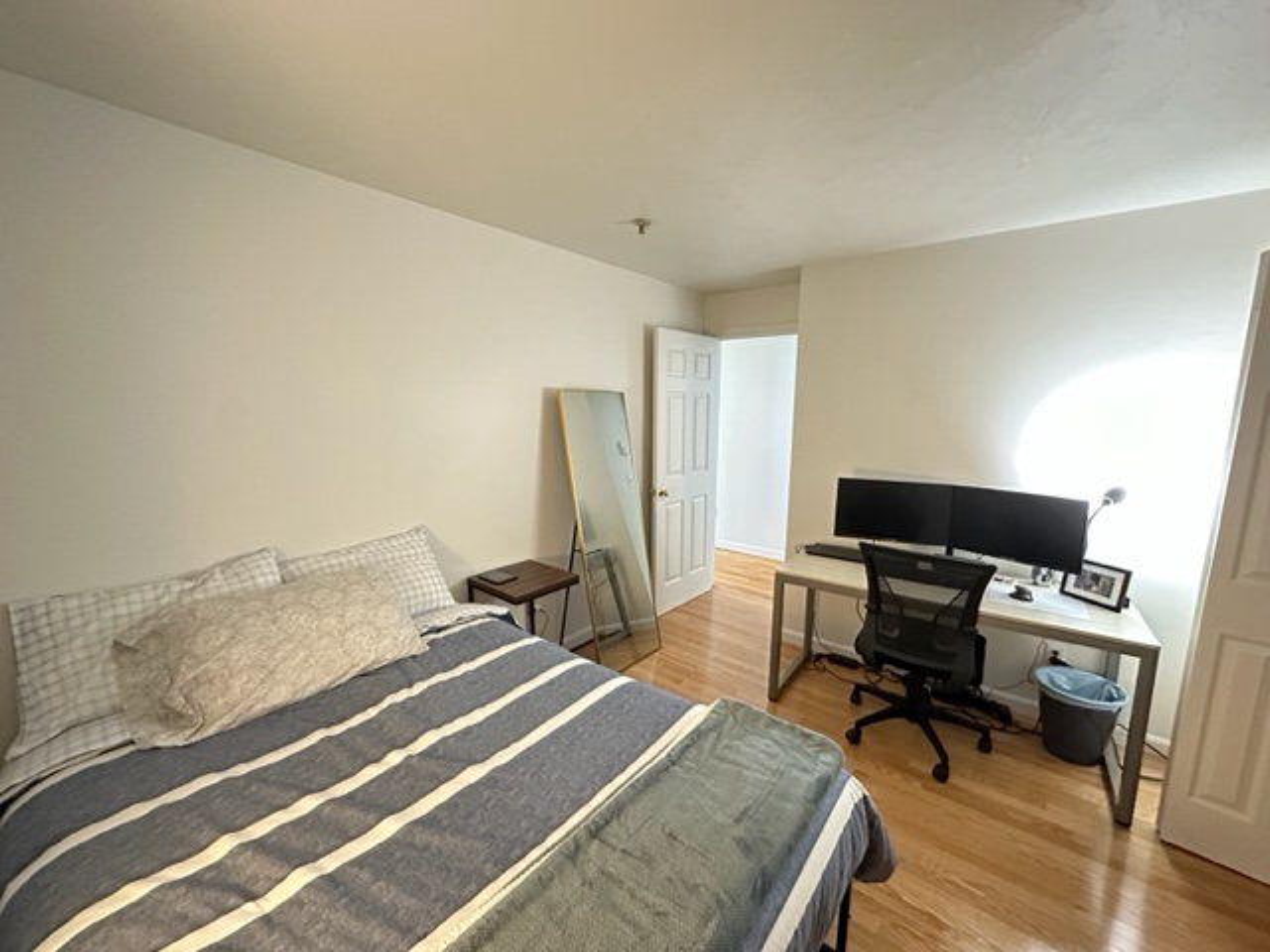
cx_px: 635
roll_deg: -0.5
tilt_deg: -8.3
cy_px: 476
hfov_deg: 102.1
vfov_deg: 85.7
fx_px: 514
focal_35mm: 14
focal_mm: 2.22
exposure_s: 1/18
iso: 2500
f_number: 2.2
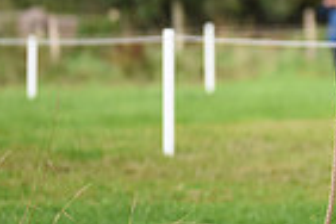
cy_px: -79
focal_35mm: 1155
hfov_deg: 1.8
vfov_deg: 1.2
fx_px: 10779
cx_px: 639
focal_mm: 280
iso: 900
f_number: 5
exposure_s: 1/1250
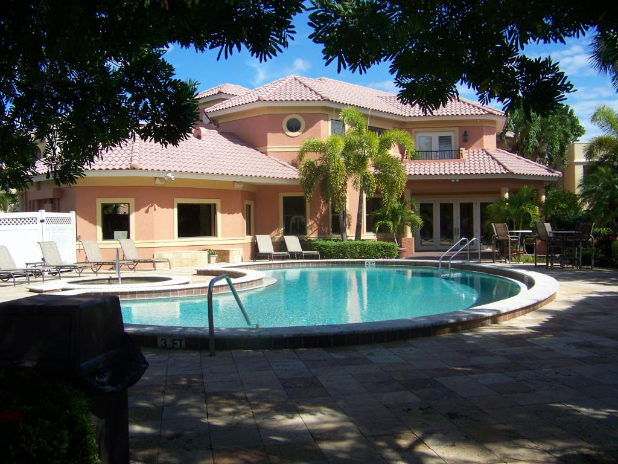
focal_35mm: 36
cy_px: 232
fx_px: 643
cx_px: 309
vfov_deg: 39.7
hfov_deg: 51.4
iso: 64
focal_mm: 5.85
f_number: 2.8
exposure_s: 1/1000
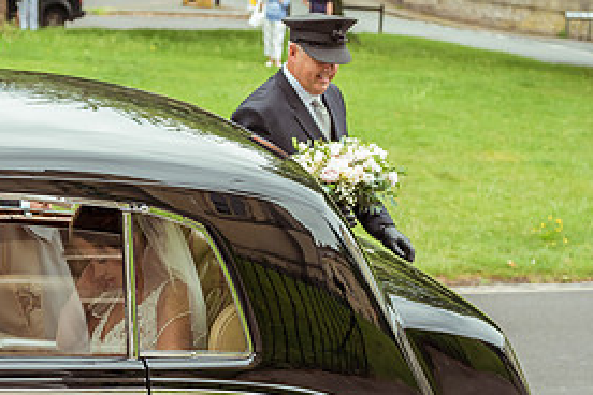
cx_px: 86
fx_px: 1729
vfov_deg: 13.0
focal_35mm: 105
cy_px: 320
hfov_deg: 19.2
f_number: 4
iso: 900
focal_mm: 50
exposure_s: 1/1000
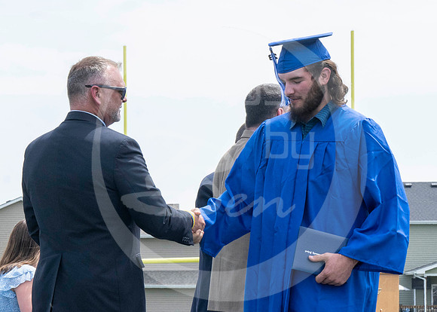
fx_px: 2606
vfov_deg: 6.8
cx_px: 103
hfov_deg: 9.6
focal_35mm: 210
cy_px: 175
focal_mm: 70
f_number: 13
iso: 200
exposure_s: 1/250
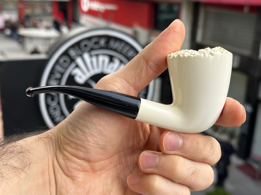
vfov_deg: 30.3
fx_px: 362
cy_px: 98
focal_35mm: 48
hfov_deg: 39.7
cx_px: 130
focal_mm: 6.86
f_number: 1.78
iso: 64
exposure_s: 1/389
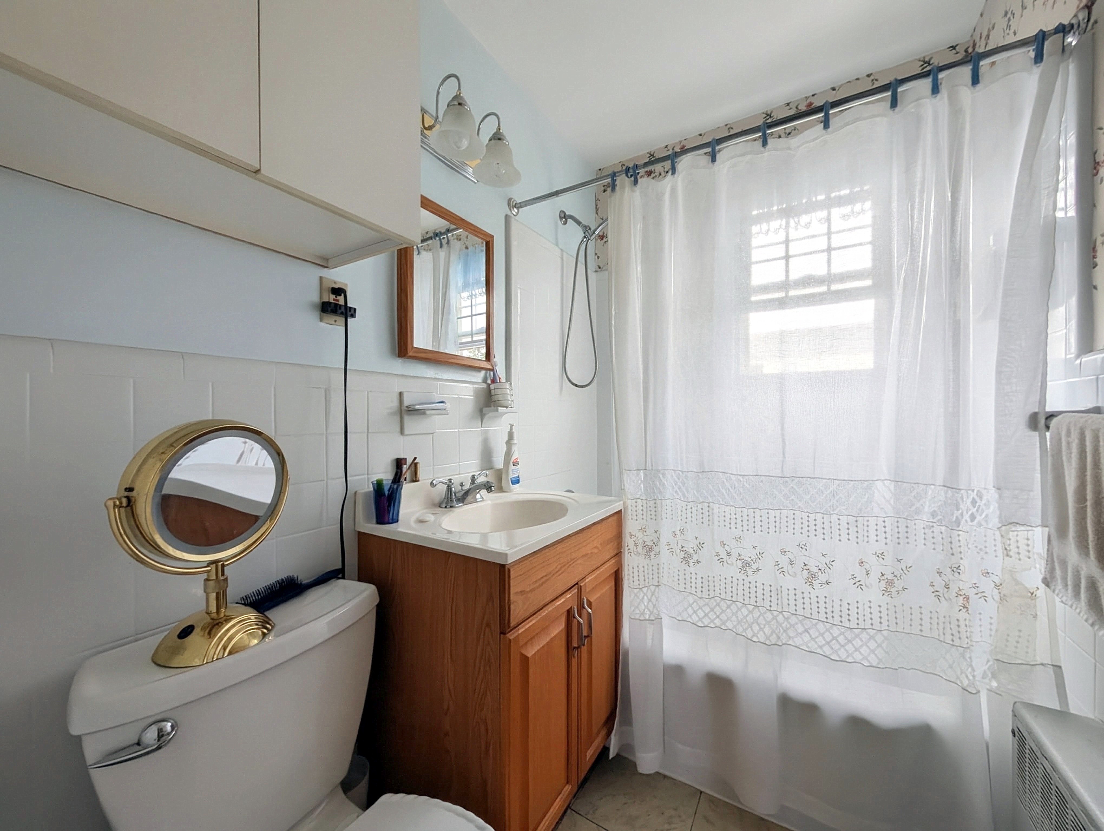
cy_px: 416
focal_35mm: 12
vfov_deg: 94.6
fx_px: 383
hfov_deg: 110.5
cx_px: 552
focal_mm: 2.02
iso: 57
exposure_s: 1/181
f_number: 1.7
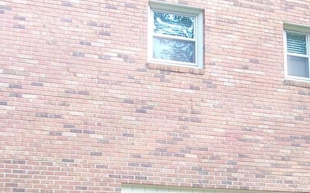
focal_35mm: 80
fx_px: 676
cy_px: 148
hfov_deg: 25.4
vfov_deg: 16.2
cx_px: 245
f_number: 2.8
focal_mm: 6.3
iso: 80
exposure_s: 1/30
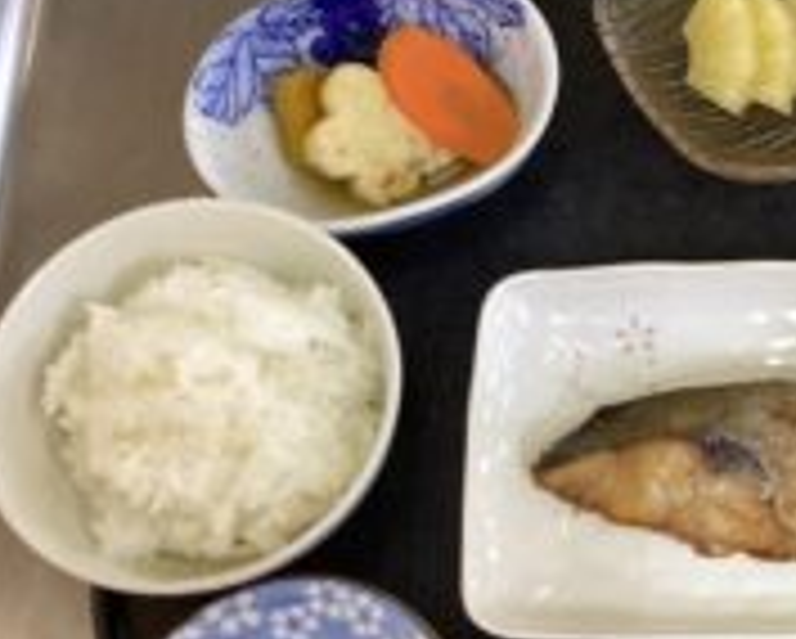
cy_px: 457
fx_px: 1509
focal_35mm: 64
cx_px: 812
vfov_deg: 23.7
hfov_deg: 27.7
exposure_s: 1/50
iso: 250
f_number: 2.4
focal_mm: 3.3
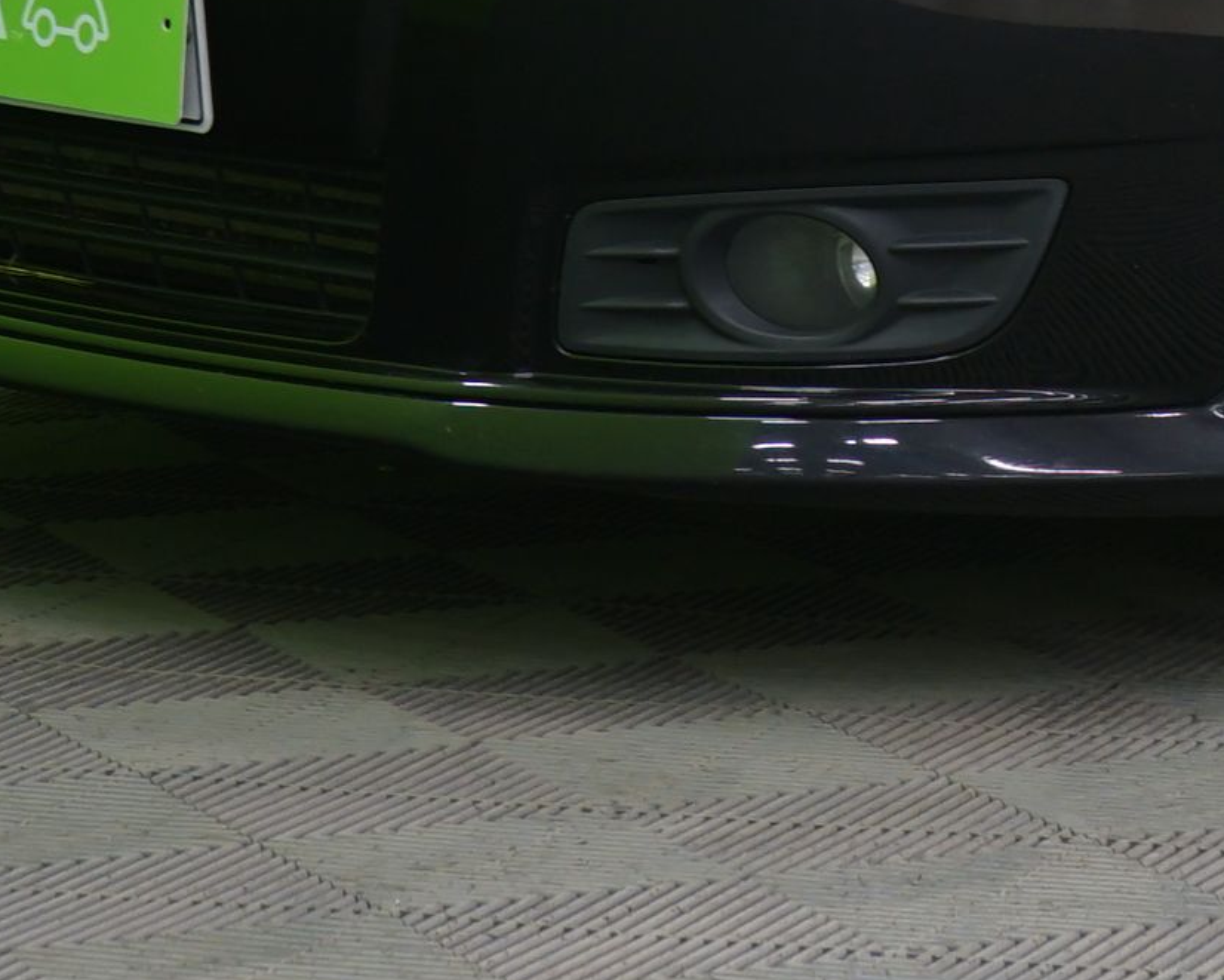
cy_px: -732
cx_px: 1953
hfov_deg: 8.6
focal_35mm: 219
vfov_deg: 6.9
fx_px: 7934
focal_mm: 49
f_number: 4.5
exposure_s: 1/6
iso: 400
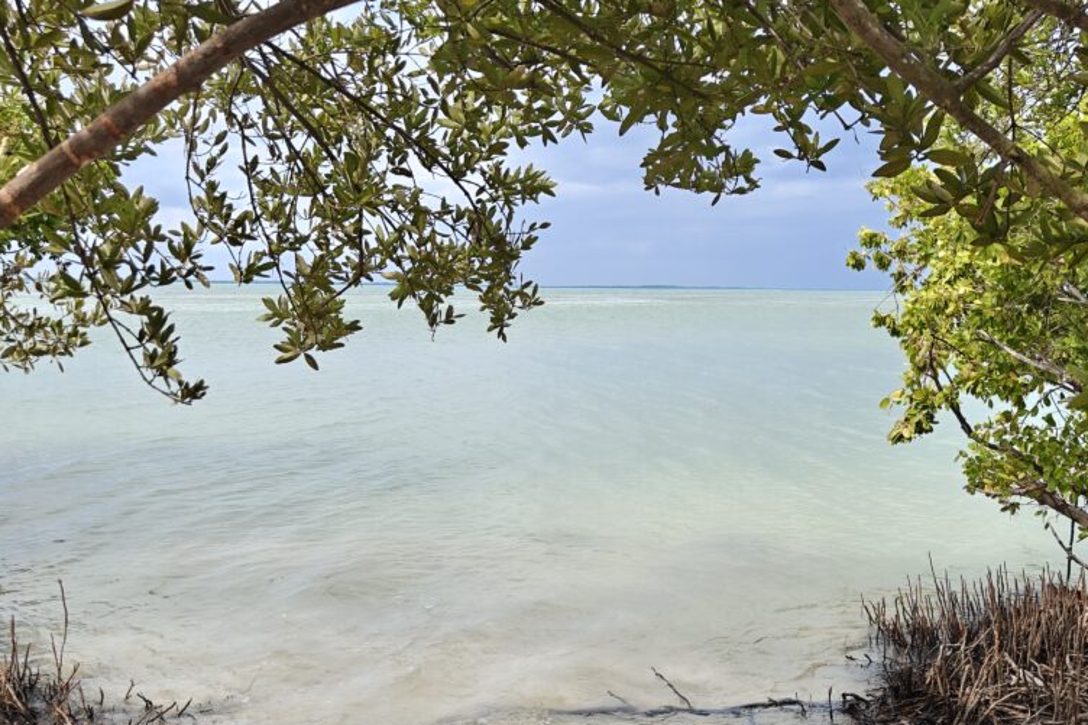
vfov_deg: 38.8
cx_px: 554
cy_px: 411
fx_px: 1027
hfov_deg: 55.8
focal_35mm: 34
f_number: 1.8
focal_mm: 5.59
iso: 80
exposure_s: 1/1947
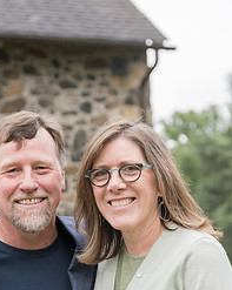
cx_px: 57
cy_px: 245
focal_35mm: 89
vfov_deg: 21.2
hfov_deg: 17.1
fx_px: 765
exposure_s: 1/3200
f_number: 3.2
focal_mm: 52
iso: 1000
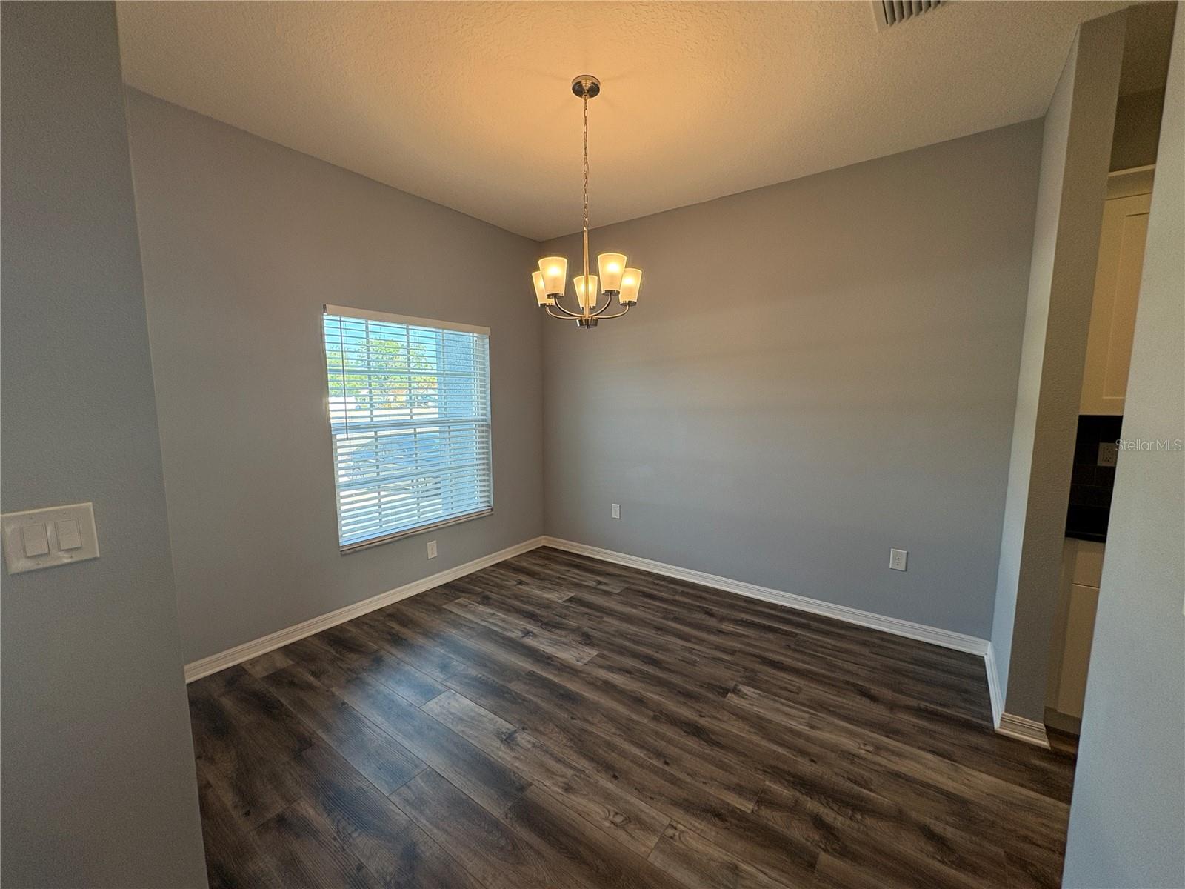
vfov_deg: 85.7
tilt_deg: -5.9
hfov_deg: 102.1
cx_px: 592
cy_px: 444
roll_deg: -0.2
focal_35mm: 14
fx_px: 479
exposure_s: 1/125
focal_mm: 2.22
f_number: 2.2
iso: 100
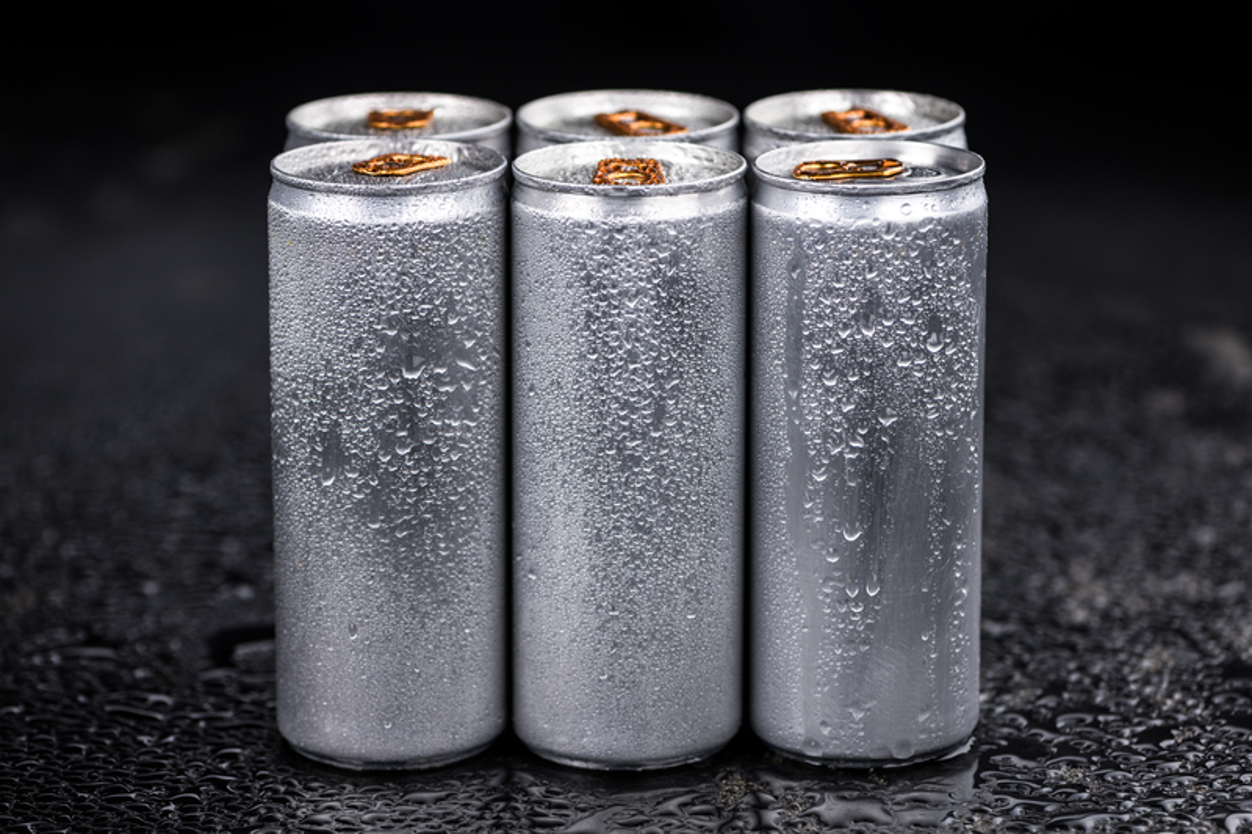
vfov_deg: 13.0
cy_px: 417
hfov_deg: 19.5
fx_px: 3651
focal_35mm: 105
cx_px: 626
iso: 200
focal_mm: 105
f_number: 5.6
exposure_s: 1/100
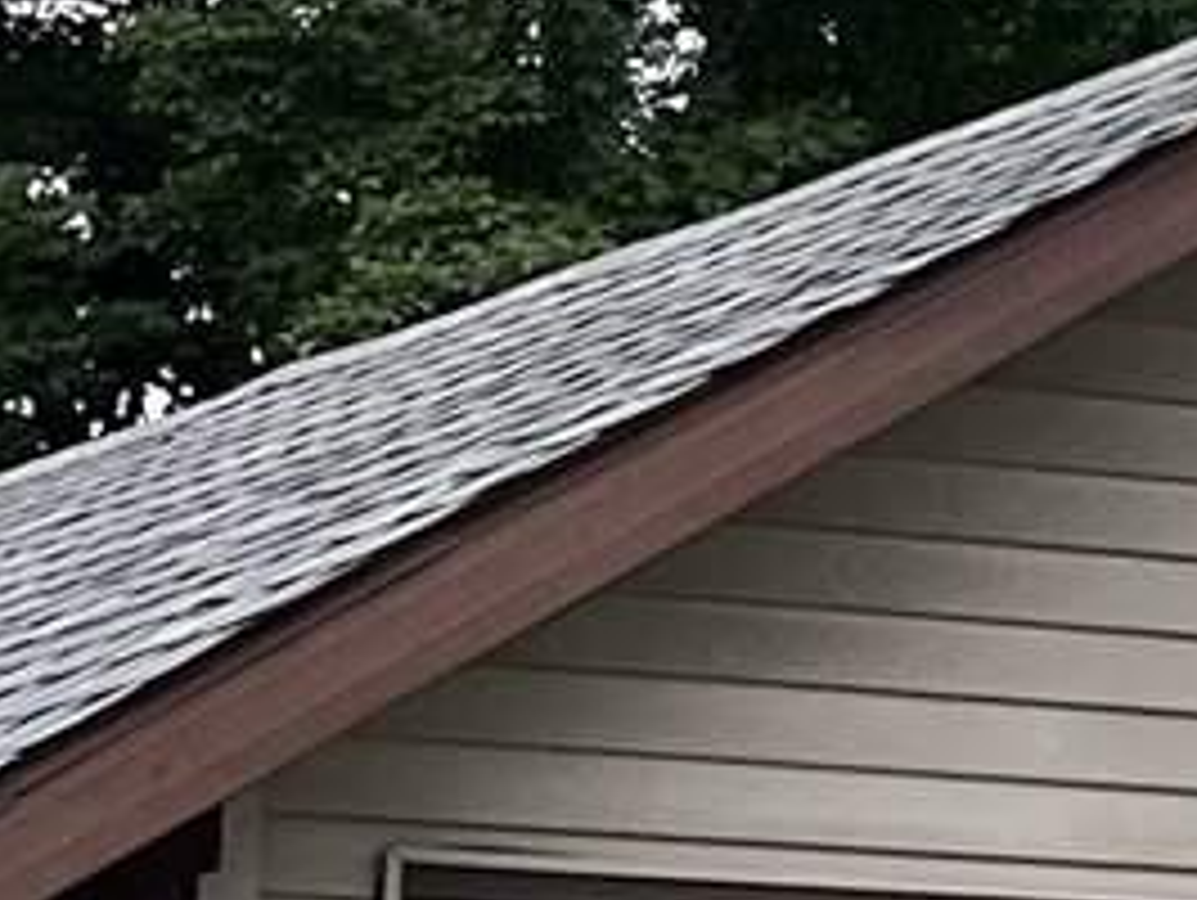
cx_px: 2403
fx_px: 7787
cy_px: 909
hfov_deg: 8.3
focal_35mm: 225
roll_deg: -0.9
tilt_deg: +4.5
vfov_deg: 6.6
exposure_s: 1/214
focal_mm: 5.7
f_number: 1.5
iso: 40
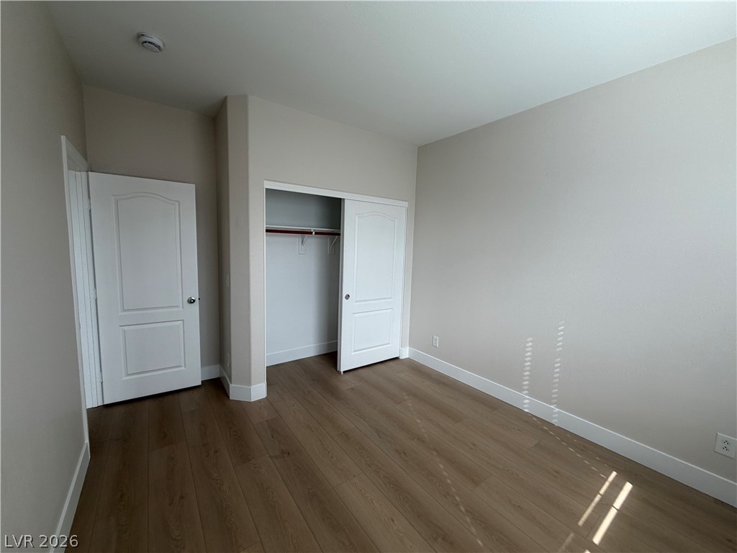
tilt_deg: -5.7
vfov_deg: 85.7
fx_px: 298
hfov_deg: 102.1
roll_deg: -1.0
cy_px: 276
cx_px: 368
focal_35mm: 14
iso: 40
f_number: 2.2
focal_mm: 2.22
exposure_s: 1/179
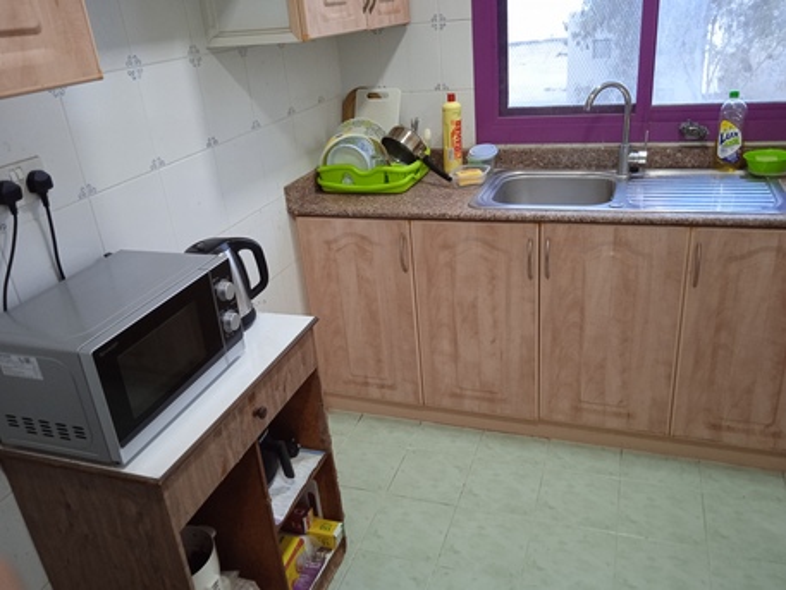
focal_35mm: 28
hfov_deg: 63.4
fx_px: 636
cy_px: 295
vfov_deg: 49.8
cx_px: 393
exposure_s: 1/20
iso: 792
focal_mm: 3.43
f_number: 2.2
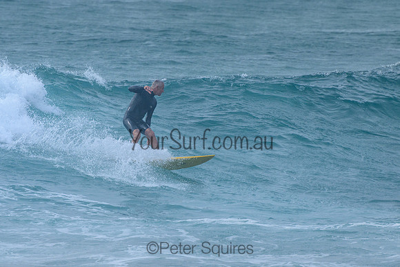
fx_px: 6116
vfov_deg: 2.5
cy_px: 127
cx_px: 169
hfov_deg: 3.7
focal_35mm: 550
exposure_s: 1/2000
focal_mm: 400
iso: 500
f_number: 8
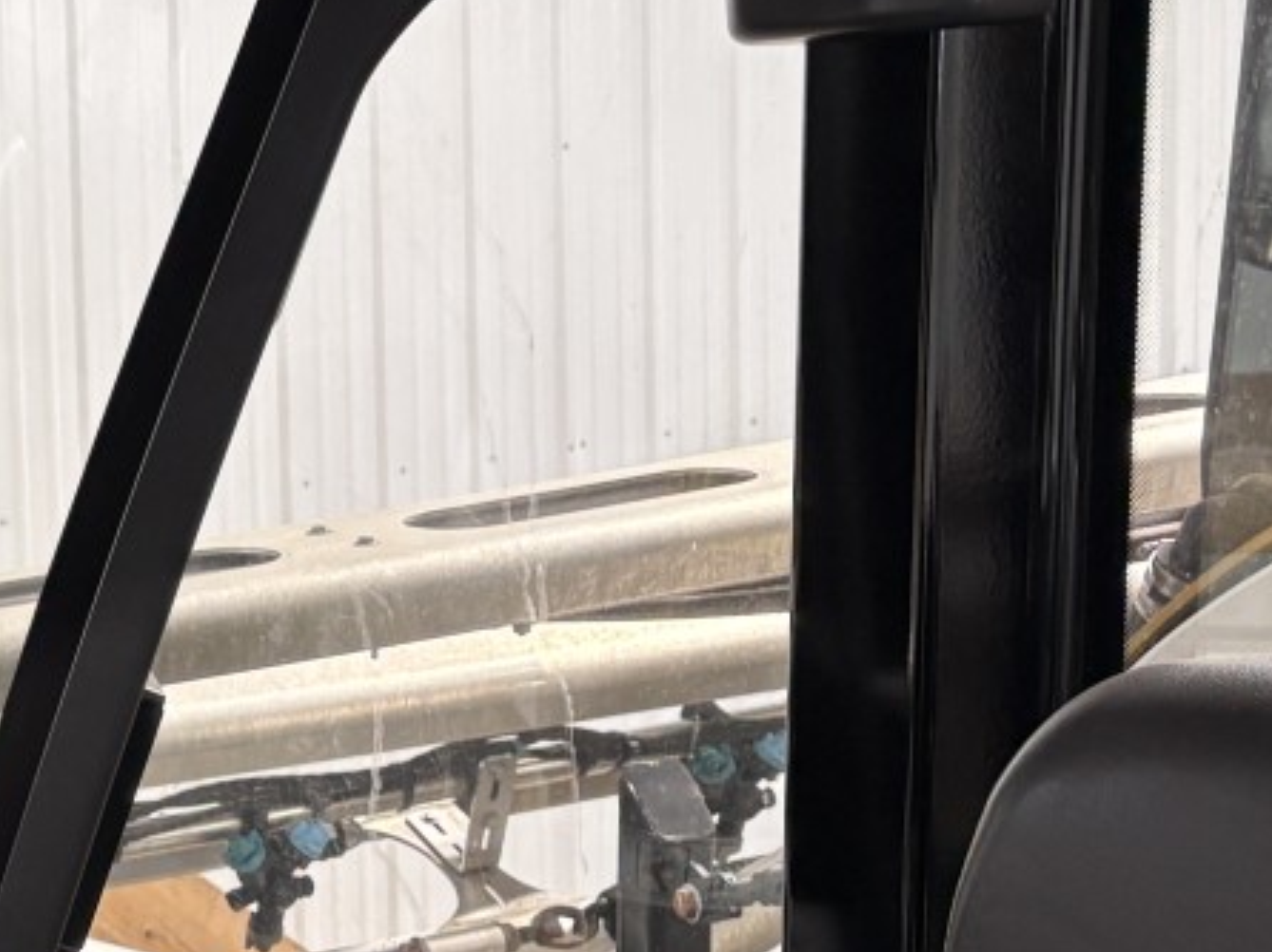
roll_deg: +3.6
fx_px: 3085
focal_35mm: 84
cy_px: 470
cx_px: -616
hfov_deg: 20.2
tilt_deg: -7.6
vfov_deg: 17.6
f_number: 1.6
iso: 100
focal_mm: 5.96
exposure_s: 1/60
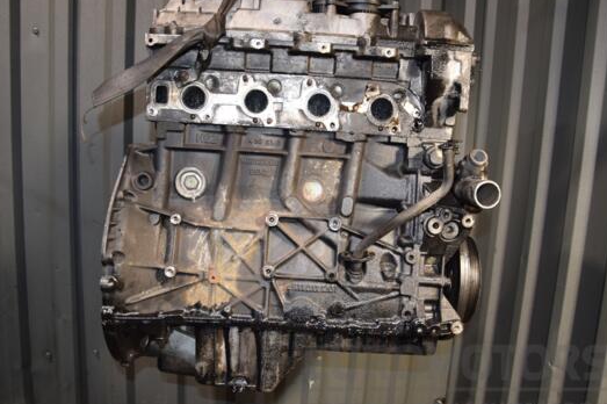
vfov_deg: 42.3
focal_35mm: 31
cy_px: 208
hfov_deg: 60.3
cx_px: 283
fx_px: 522
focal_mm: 18
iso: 800
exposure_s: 1/60
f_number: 5
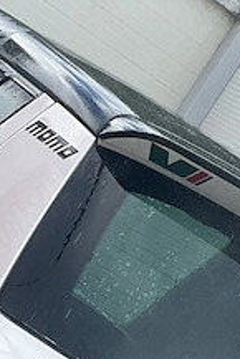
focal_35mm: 295
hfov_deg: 4.7
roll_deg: -34.1
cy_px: 501
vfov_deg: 6.9
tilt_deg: -5.6
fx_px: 2945
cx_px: -50
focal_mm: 9
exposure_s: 1/385
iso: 32
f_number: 2.8
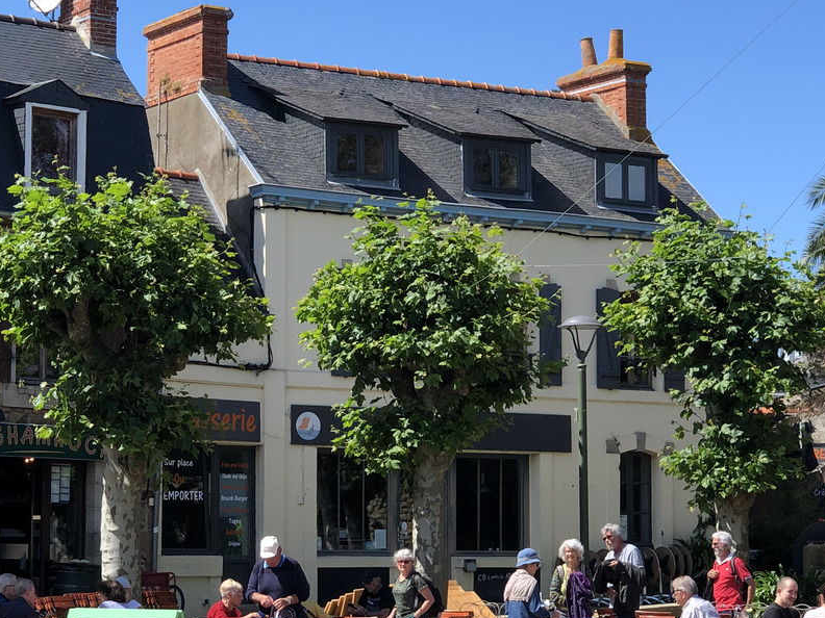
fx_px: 2502
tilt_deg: +5.3
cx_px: 315
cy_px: 324
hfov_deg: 18.7
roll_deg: +0.5
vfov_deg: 14.1
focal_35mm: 105
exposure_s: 1/685
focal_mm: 6
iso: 16
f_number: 2.4
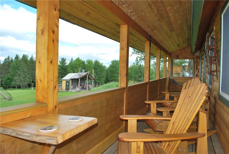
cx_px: 114
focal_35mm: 27
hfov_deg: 67.3
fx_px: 172
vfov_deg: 48.1
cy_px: 77
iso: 100
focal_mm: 18
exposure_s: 1/200
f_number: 6.3
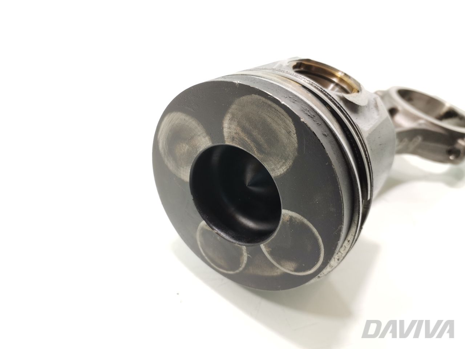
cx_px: 232
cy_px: 174
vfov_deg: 53.1
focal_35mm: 26
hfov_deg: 67.3
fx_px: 349
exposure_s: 1/50
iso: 50
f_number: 1.8
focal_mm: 4.75
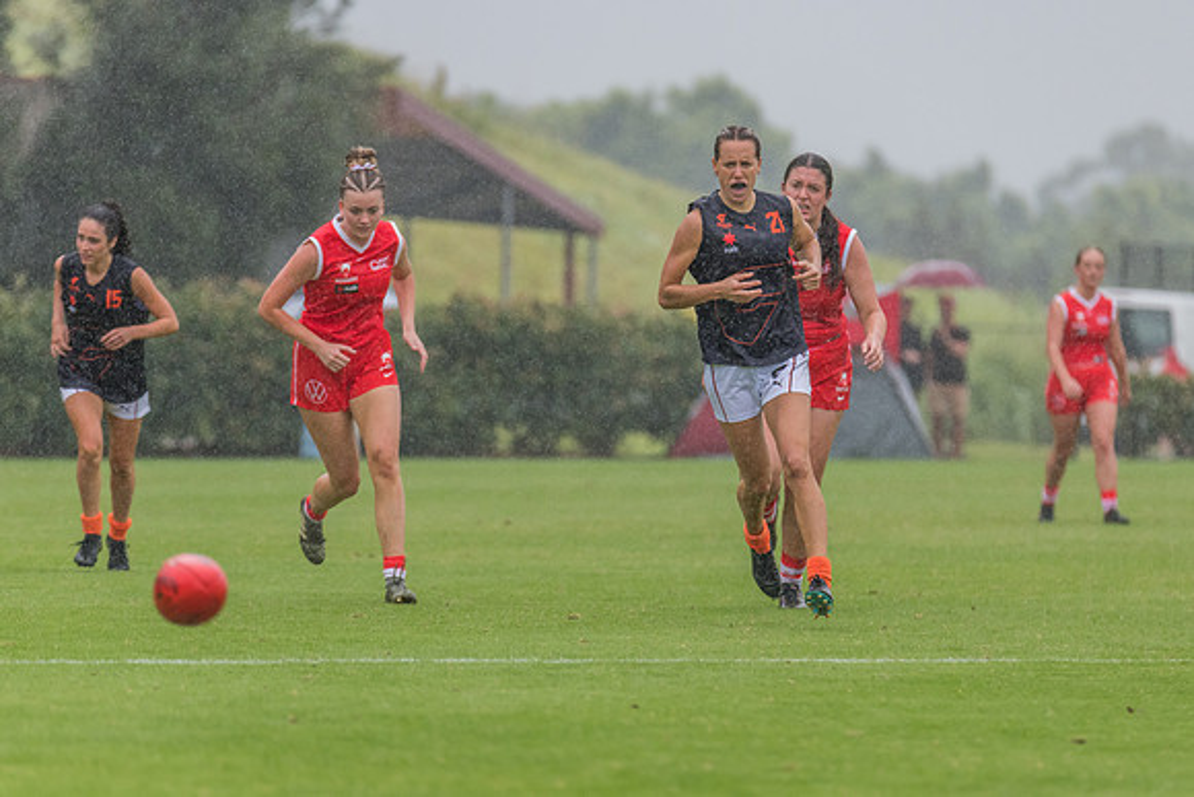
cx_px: 622
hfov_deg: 5.0
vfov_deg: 3.3
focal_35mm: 413
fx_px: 13690
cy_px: 420
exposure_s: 1/1600
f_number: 6
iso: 1250
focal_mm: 360
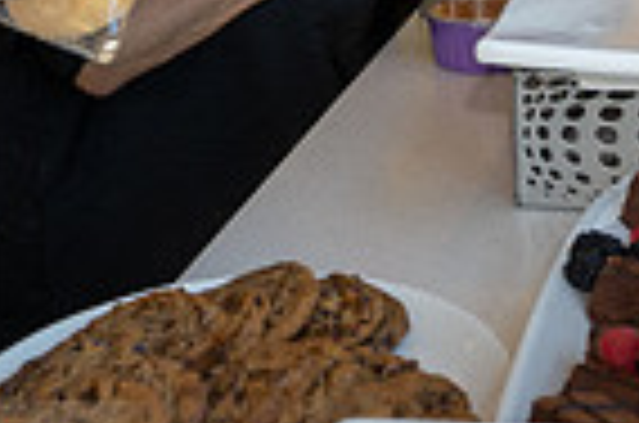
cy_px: -292
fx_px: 2834
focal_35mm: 160
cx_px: 378
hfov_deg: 12.9
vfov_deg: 8.3
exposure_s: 1/100
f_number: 5.6
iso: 1000
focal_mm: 39
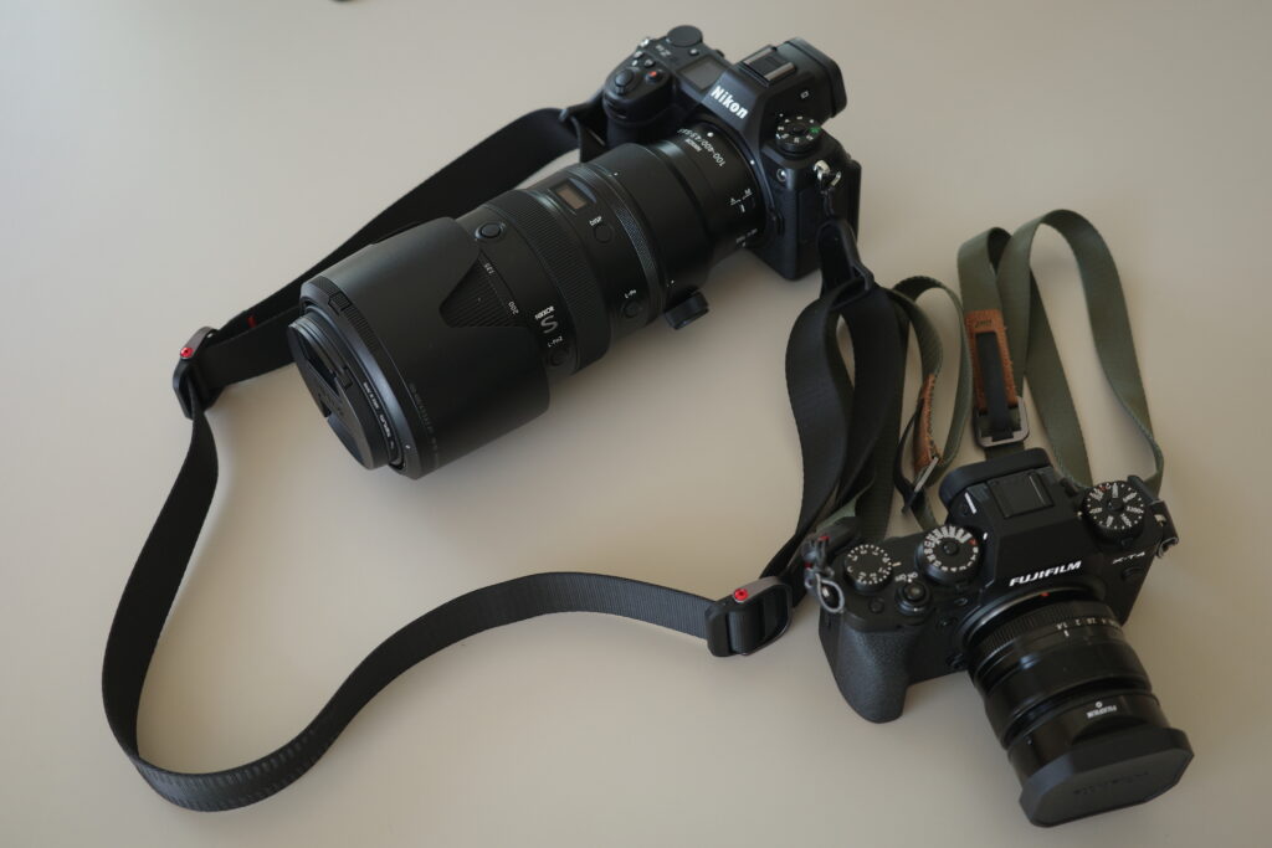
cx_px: 636
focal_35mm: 40
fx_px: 1413
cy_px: 424
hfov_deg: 48.5
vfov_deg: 33.4
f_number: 2.8
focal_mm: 26
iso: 400
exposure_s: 1/25
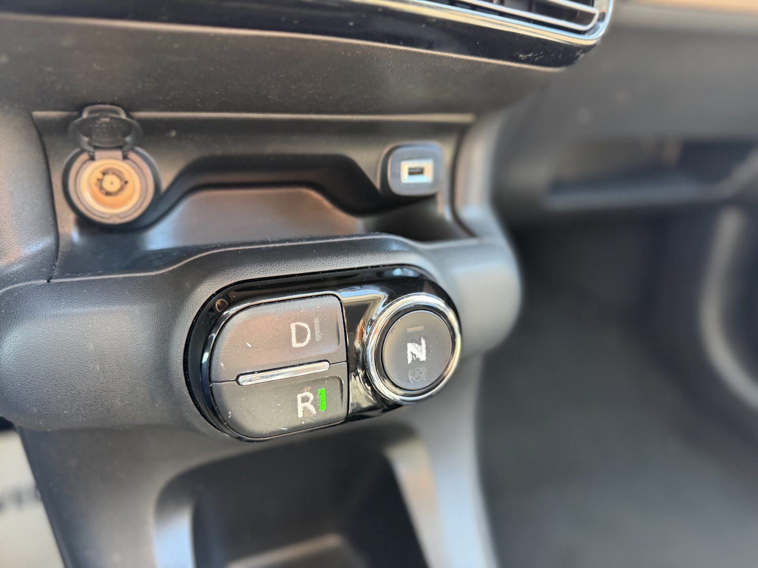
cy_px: 284
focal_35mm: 24
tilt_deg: -29.7
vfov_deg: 56.8
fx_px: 526
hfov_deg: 71.6
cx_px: 379
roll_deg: -3.8
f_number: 1.78
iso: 320
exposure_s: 1/60
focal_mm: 6.76
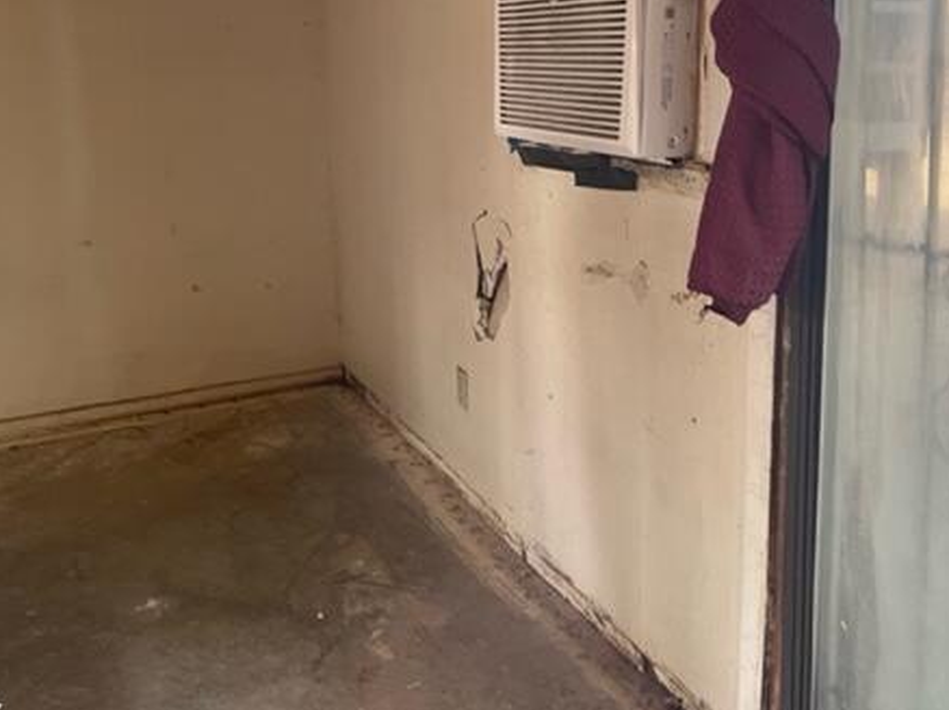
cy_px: 240
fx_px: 1041
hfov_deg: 49.0
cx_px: 477
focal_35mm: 38
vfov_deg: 37.3
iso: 125
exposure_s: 1/75
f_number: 1.6
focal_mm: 4.2
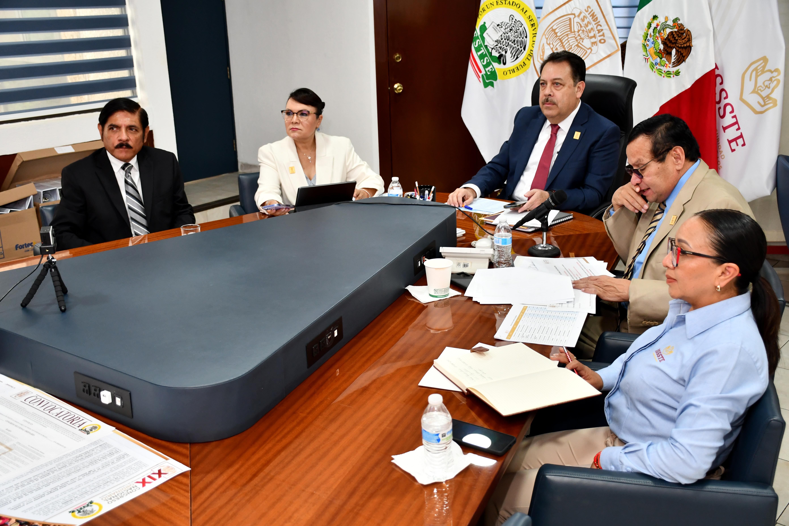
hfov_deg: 48.5
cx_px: 394
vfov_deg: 33.4
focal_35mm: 40
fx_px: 877
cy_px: 263
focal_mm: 27
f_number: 4
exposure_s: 1/60
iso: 720
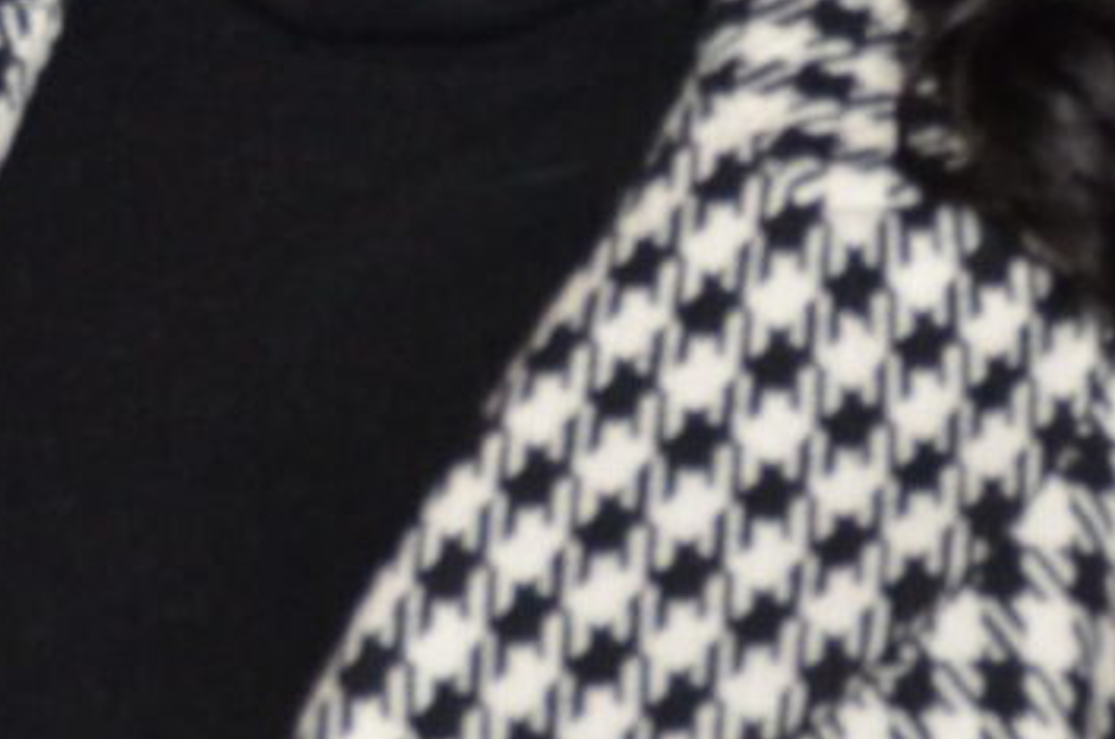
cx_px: 1674
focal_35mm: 326
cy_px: 388
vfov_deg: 4.2
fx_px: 10079
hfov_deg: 6.3
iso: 800
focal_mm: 30
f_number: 4
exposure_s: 1/60
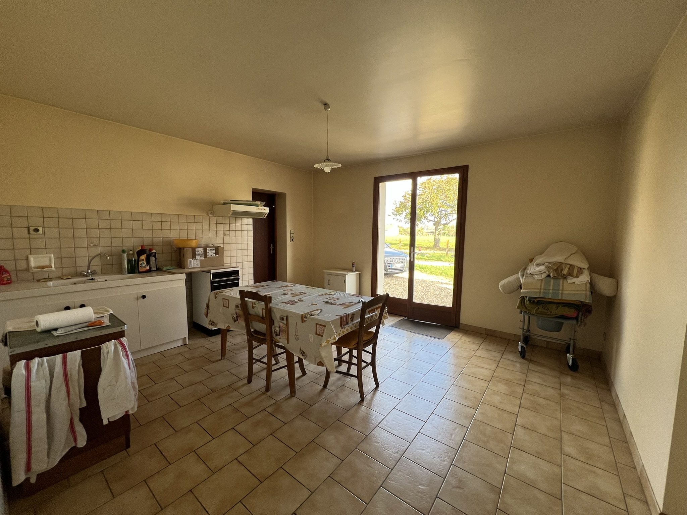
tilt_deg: -5.1
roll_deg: -0.4
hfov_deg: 106.2
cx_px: 344
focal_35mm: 13
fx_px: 258
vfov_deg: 89.9
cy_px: 258
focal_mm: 1.57
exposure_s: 1/99
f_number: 1.8
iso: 64
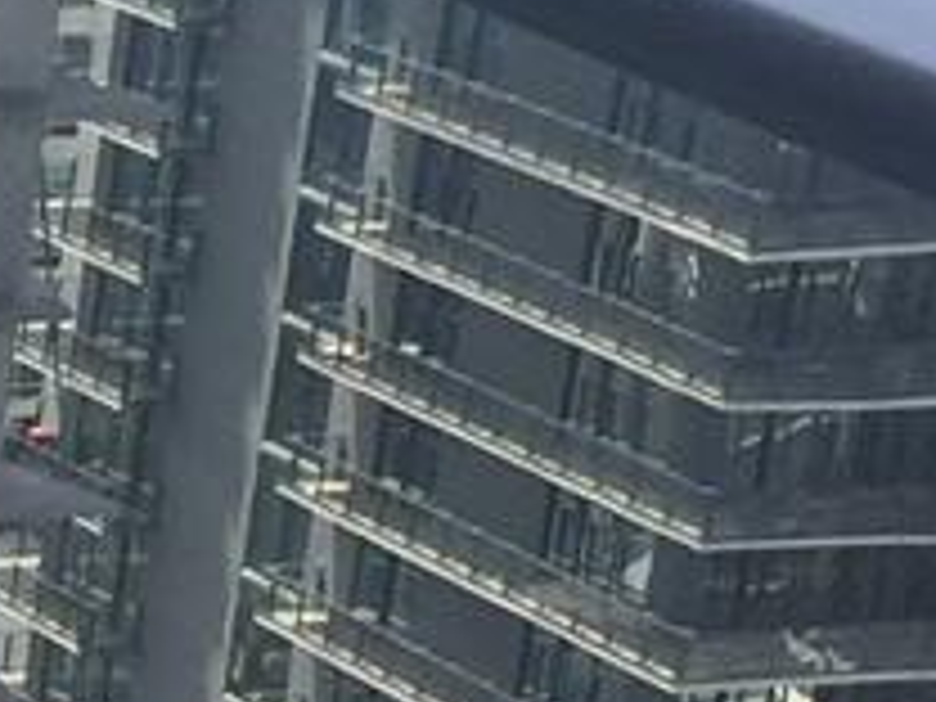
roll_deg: -3.7
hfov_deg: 8.2
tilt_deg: -16.4
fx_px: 6030
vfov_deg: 6.7
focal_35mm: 223
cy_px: 585
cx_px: -1220
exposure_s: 1/465
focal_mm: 4.15
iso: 32
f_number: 2.2
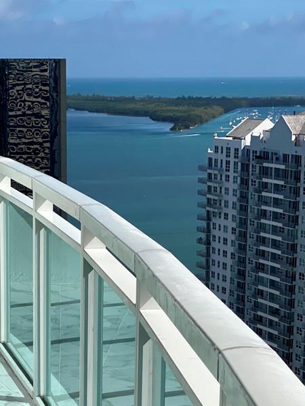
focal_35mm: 104
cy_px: 384
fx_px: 1222
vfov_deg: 18.5
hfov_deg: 14.2
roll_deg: +0.2
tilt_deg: -13.3
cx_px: 99
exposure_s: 1/3984
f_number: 2
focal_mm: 6
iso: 25
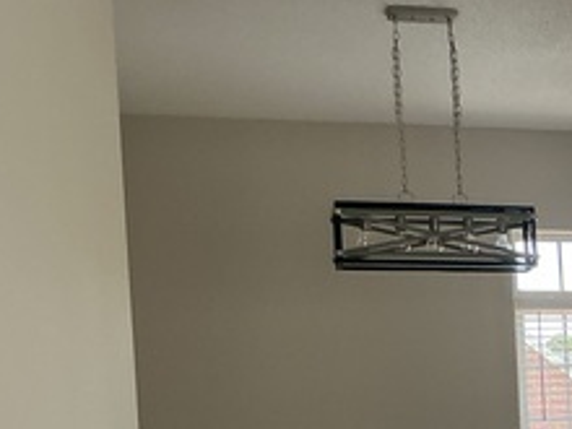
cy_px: 562
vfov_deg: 15.9
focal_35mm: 88
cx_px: 774
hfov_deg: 20.1
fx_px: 1454
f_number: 1.8
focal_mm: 3
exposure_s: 1/120
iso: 64
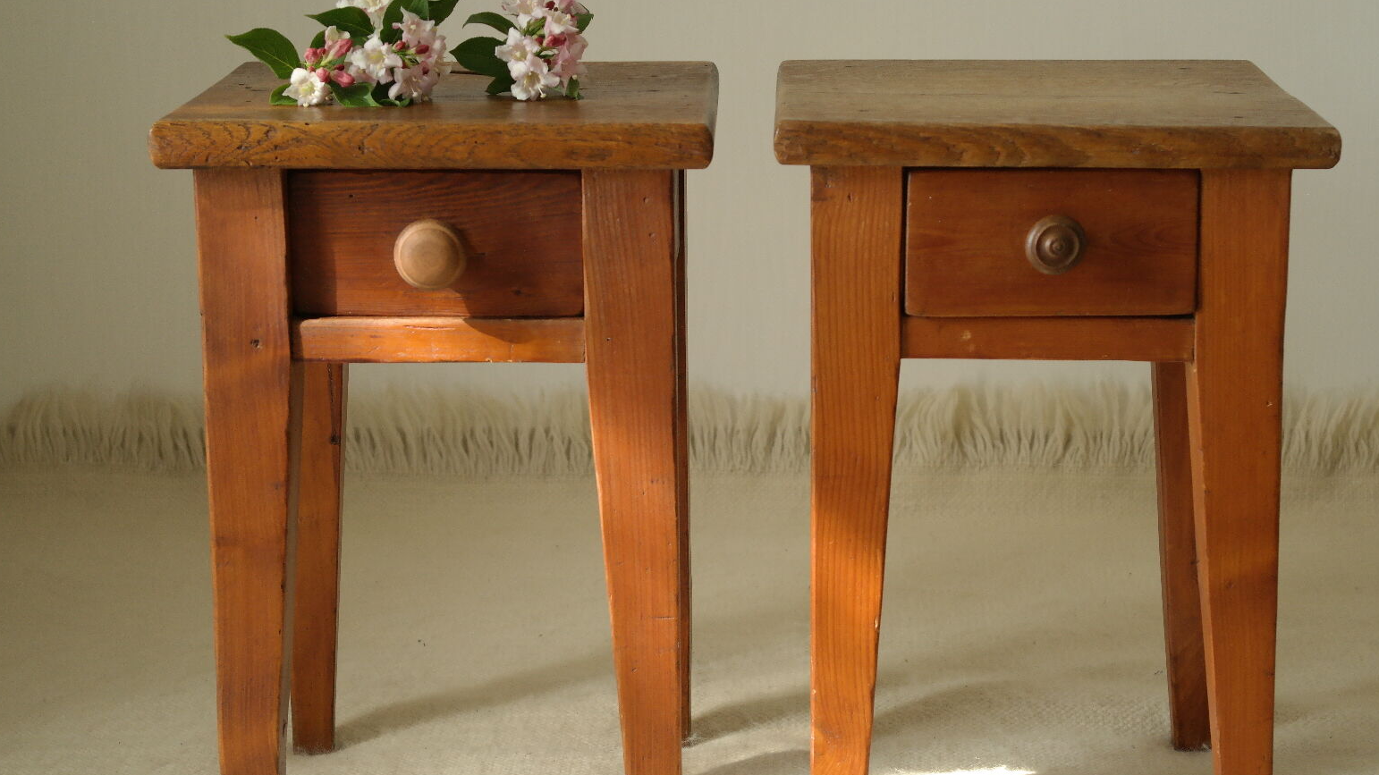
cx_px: 746
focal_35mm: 81
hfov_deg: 26.2
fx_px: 2962
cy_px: 445
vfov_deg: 14.9
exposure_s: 1/30
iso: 800
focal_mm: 45
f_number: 5.6
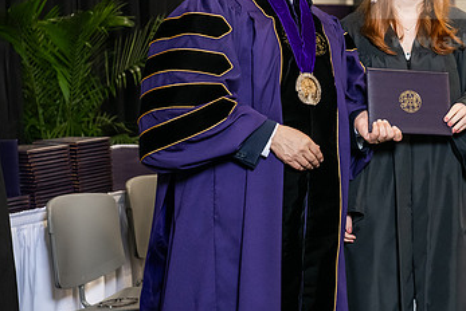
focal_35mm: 117
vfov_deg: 11.7
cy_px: 69
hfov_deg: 17.4
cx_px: 330
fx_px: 1516
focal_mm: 70
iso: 2500
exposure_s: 1/200
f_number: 5
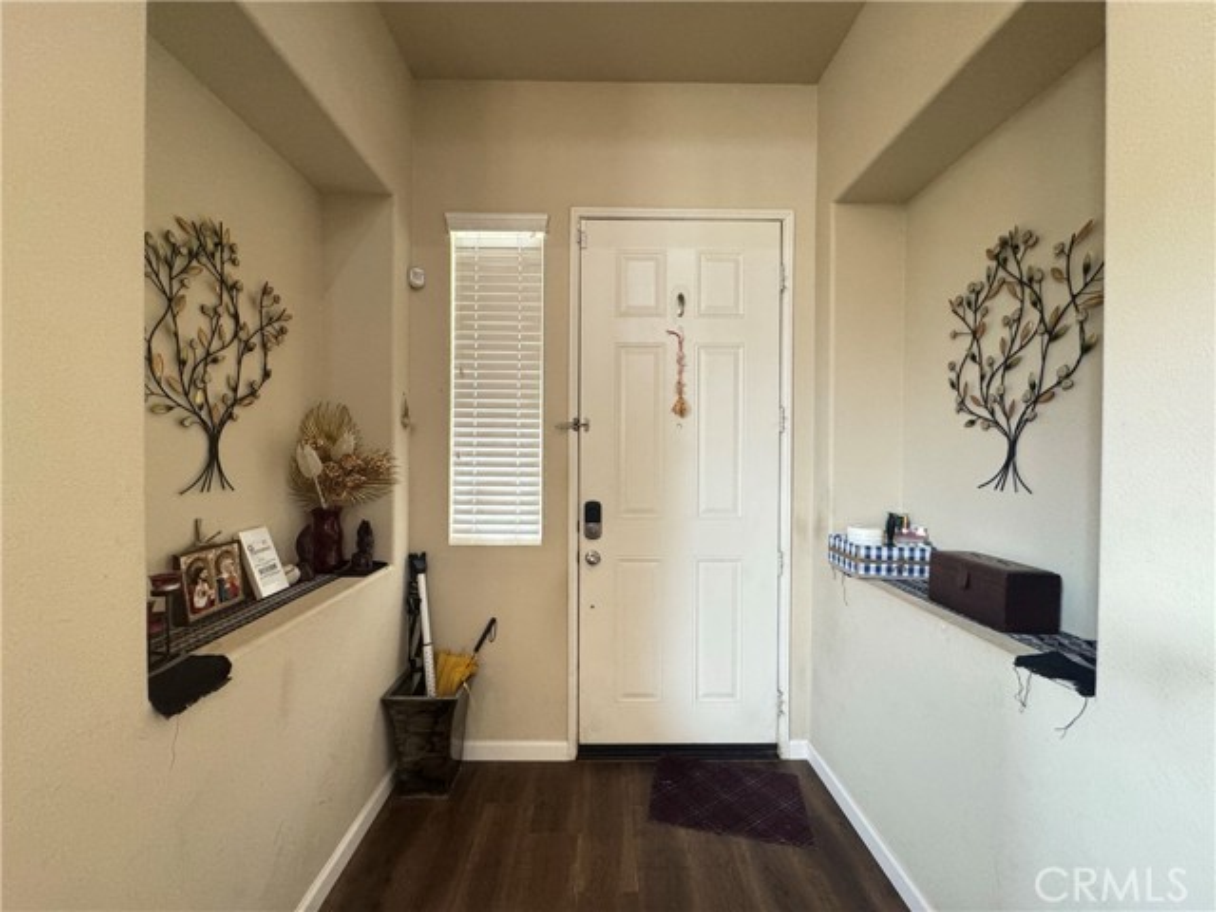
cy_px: 456
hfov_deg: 102.1
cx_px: 608
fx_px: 492
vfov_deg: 85.7
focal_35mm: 14
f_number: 2.2
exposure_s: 1/60
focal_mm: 2.22
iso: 800
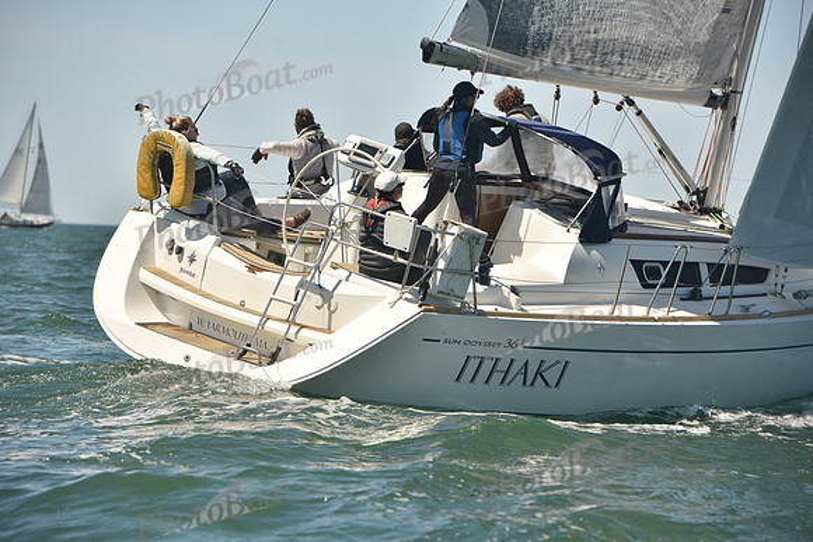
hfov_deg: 12.4
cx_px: 406
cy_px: 271
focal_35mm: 165
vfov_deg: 8.3
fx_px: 3727
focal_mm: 165
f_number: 6.3
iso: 250
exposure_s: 1/800
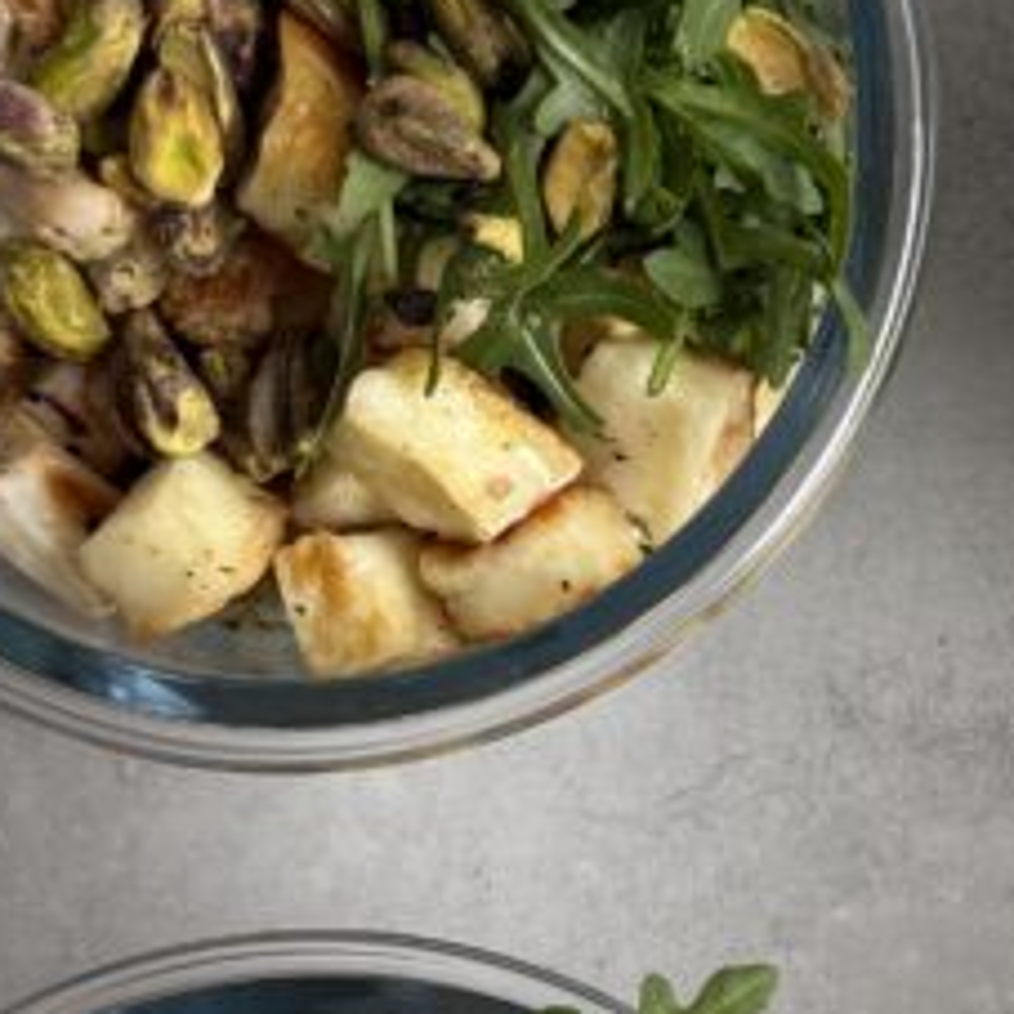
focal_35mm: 84
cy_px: 768
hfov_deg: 19.8
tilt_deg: -85.5
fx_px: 2784
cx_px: 1088
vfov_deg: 20.5
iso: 100
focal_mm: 6.76
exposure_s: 1/121
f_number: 1.78
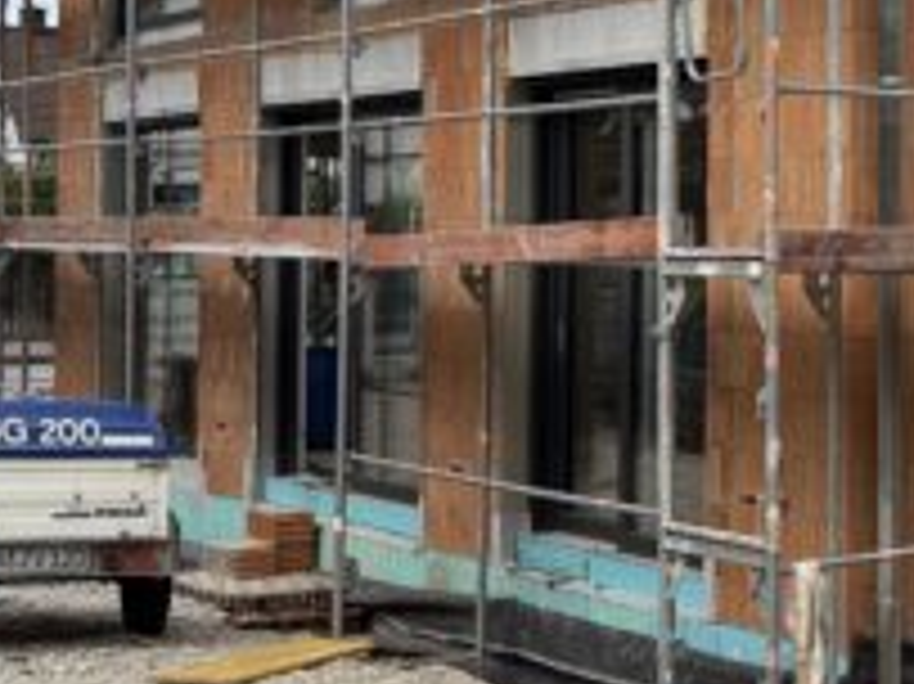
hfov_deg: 20.9
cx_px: 878
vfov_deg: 16.2
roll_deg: -0.9
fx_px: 2401
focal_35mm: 91
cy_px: 207
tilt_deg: +0.9
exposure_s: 1/3953
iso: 80
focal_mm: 6.76
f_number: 1.78
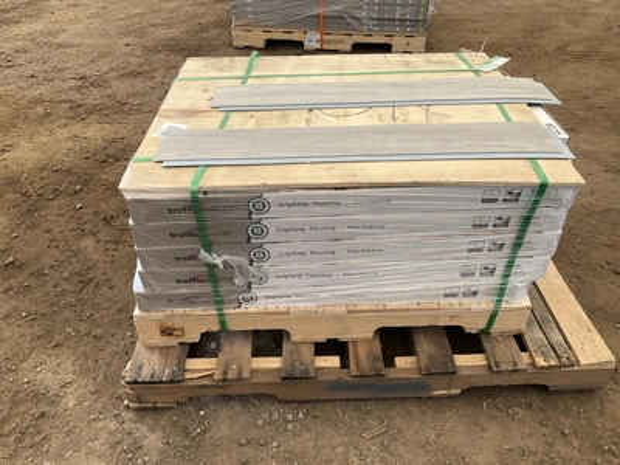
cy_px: 232
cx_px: 310
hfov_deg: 61.7
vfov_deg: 48.2
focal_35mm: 29
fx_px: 519
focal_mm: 3
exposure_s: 1/122
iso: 20
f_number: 1.8
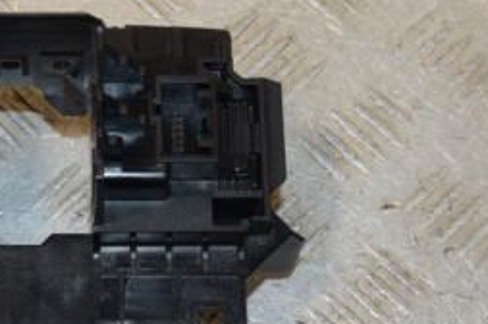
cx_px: 25
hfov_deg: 17.6
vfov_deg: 12.0
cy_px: 152
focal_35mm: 114
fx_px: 1543
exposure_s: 1/200
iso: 800
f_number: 7.1
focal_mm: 32
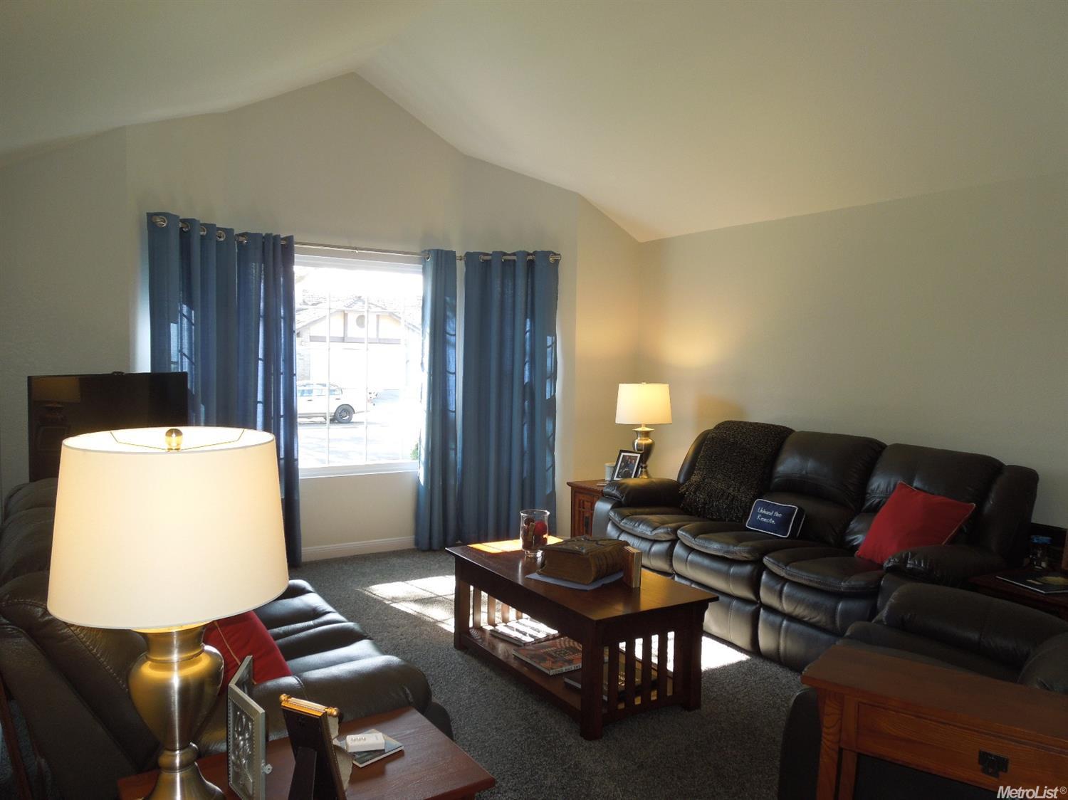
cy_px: 400
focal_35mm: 25
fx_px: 771
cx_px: 534
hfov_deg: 69.4
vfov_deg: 54.9
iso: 110
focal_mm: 4.5
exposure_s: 1/40
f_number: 3.3
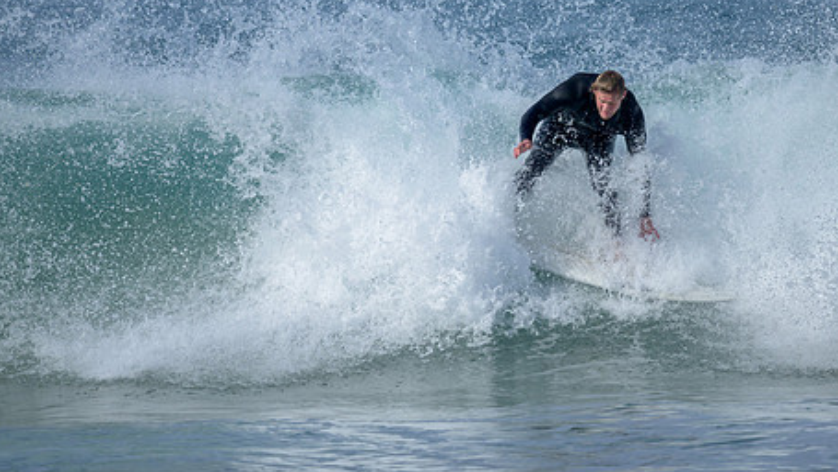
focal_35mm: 1068
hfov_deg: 2.0
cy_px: 141
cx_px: 427
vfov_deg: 1.1
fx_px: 23733
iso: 280
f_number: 6.3
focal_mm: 800
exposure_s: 1/2500
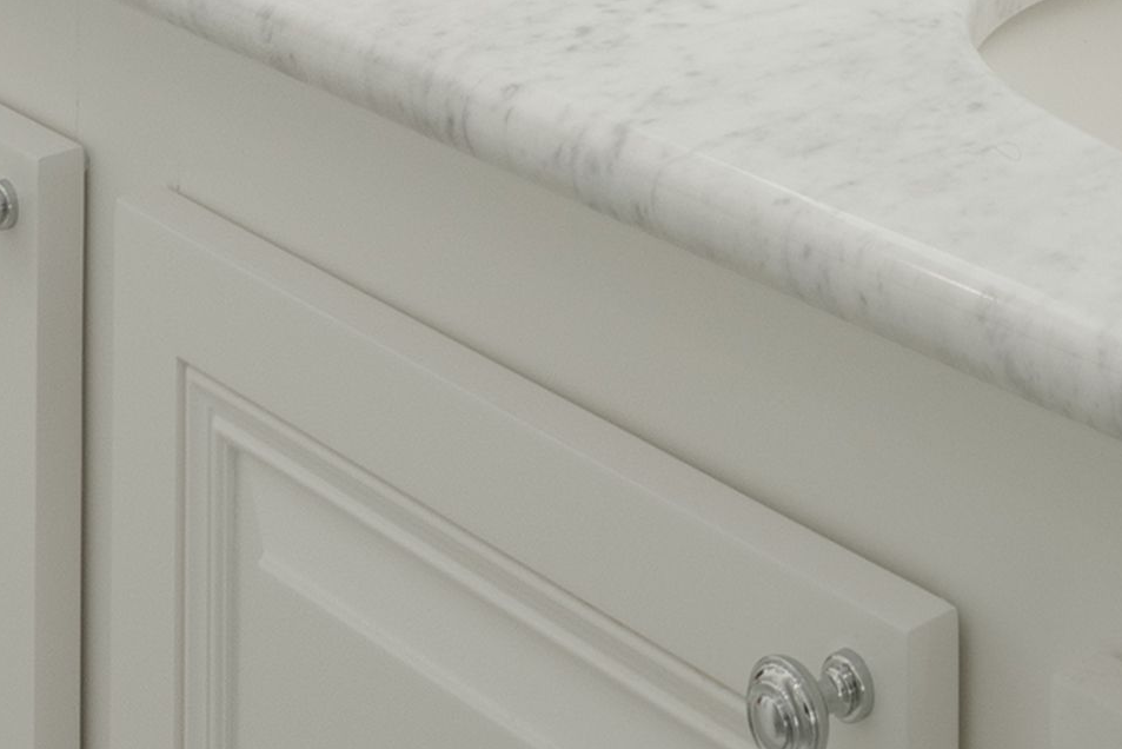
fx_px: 3022
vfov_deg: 11.7
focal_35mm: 97
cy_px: -1026
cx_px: 872
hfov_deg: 20.8
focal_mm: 11
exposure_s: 1/200
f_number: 10
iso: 400
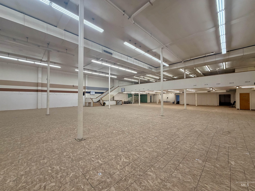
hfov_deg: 102.1
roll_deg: +0.8
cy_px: 96
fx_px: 103
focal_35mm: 14
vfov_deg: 85.7
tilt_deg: +1.1
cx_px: 128
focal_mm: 2.22
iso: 125
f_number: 2.2
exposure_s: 1/120
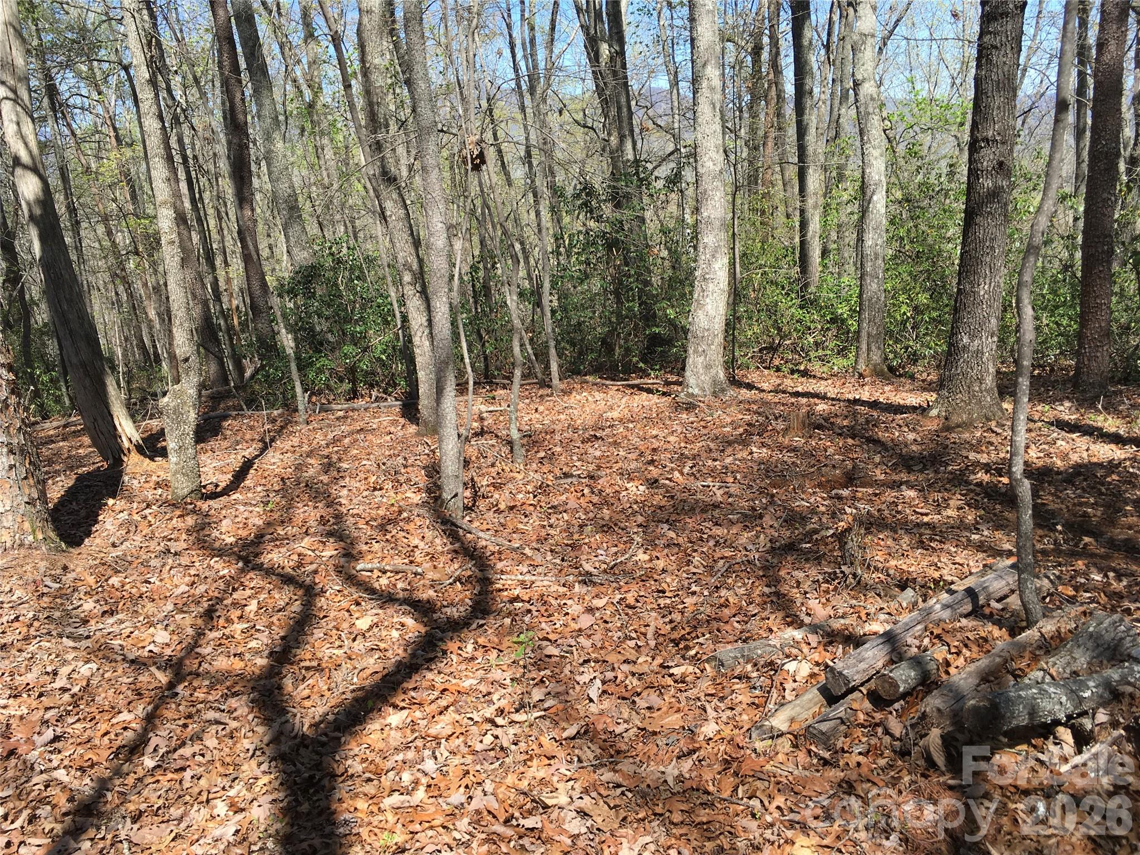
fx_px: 955
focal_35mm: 29
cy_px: 428
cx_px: 570
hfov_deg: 61.7
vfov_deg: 48.2
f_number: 2.2
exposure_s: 1/605
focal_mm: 4.15
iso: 25
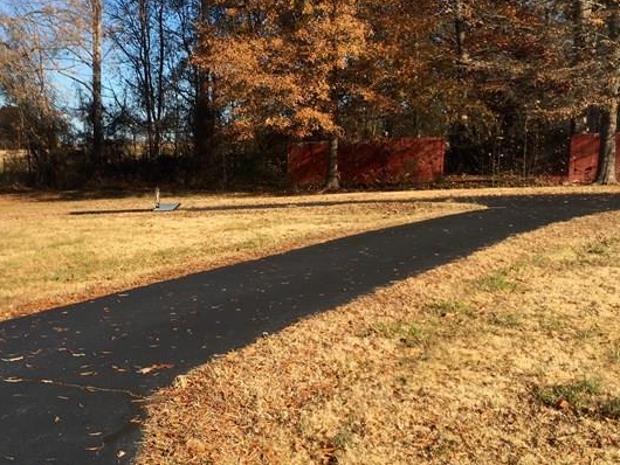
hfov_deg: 34.0
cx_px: 198
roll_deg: -1.0
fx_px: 1003
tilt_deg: -4.8
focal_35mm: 56
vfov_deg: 26.1
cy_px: 256
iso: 25
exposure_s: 1/1099
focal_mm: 4.15
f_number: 2.2
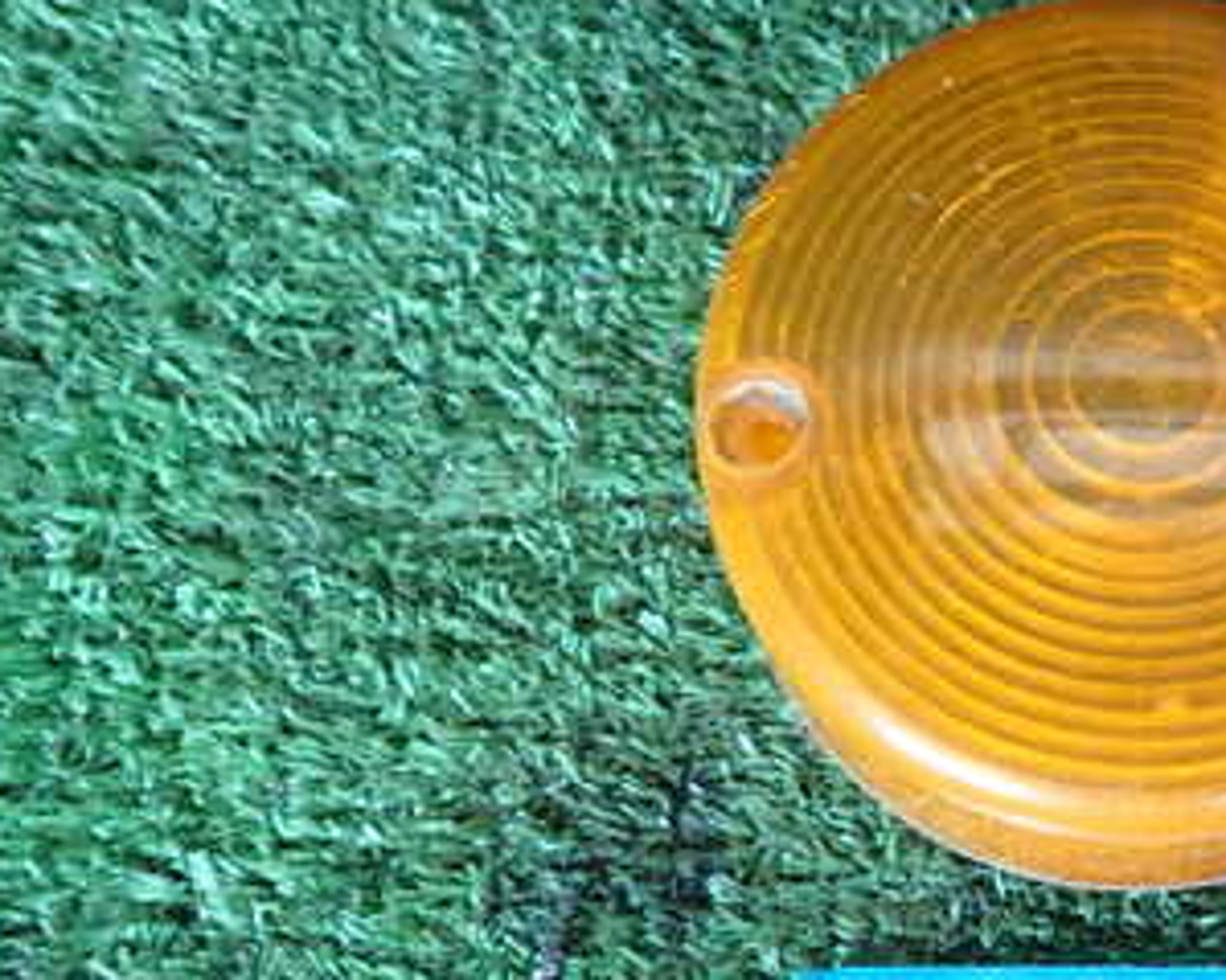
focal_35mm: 49
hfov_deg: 35.3
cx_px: 1152
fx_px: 1777
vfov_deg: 30.2
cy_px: 754
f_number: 2
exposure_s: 1/30
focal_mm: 4.5
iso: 320
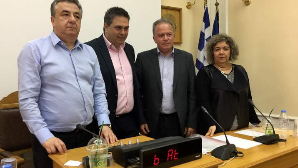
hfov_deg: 58.0
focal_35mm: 34
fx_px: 269
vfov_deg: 34.6
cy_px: 87
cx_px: 149
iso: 80
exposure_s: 1/33
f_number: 2.4
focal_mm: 3.3
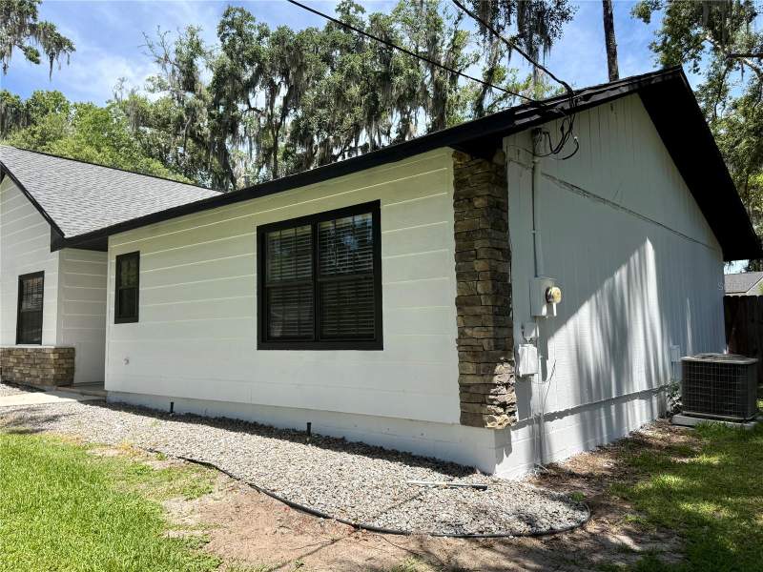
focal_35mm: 24
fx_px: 529
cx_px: 382
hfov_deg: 71.6
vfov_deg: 56.8
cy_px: 286
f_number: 1.78
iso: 80
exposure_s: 1/2611
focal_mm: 6.76
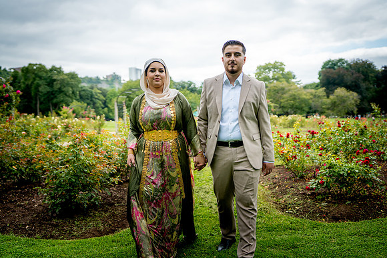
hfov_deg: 54.4
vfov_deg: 37.9
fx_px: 376
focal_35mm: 35
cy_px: 129
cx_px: 194
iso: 200
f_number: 2
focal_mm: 35
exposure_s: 1/5000
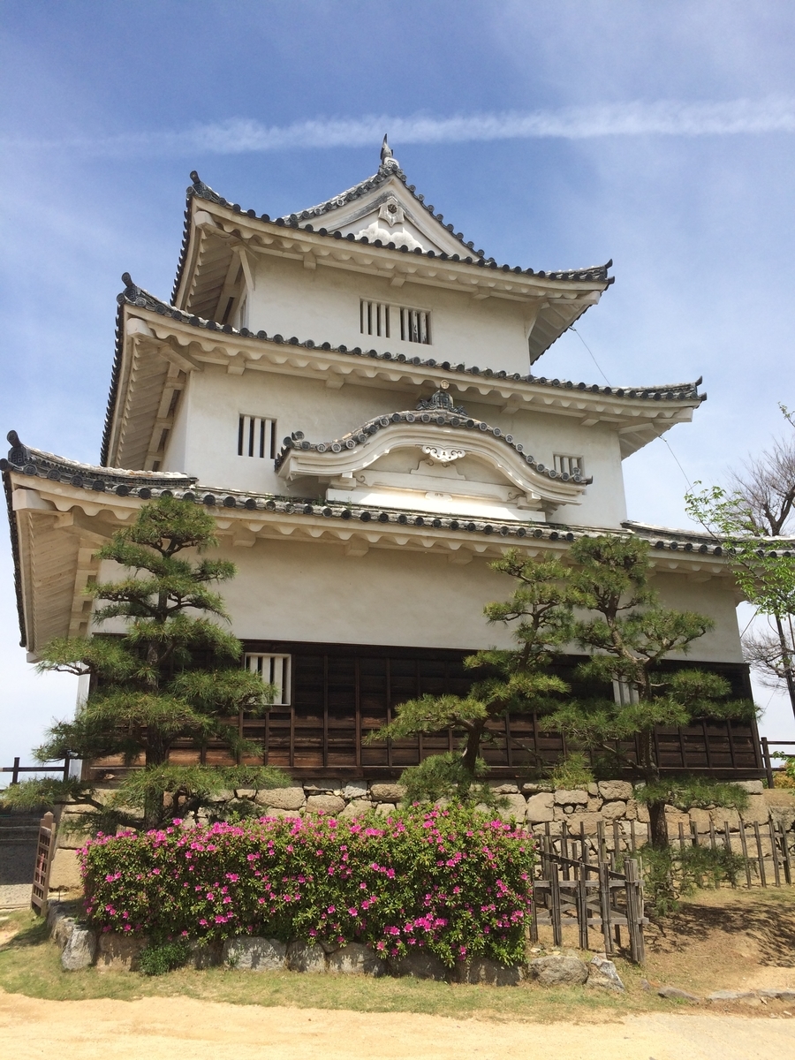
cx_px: 398
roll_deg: +1.1
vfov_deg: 61.7
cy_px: 530
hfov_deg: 48.2
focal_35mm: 29
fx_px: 888
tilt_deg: +17.6
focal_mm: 4.15
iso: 32
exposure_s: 1/2283
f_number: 2.2
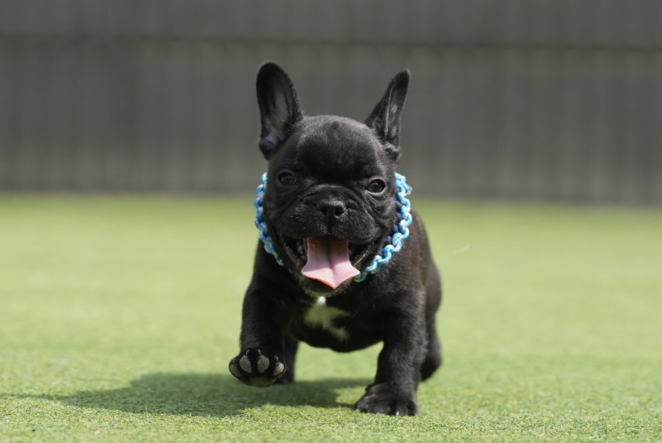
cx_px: 331
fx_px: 2485
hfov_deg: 15.2
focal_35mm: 135
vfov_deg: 10.2
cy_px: 222
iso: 640
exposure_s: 1/6400
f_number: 3.2
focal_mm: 135
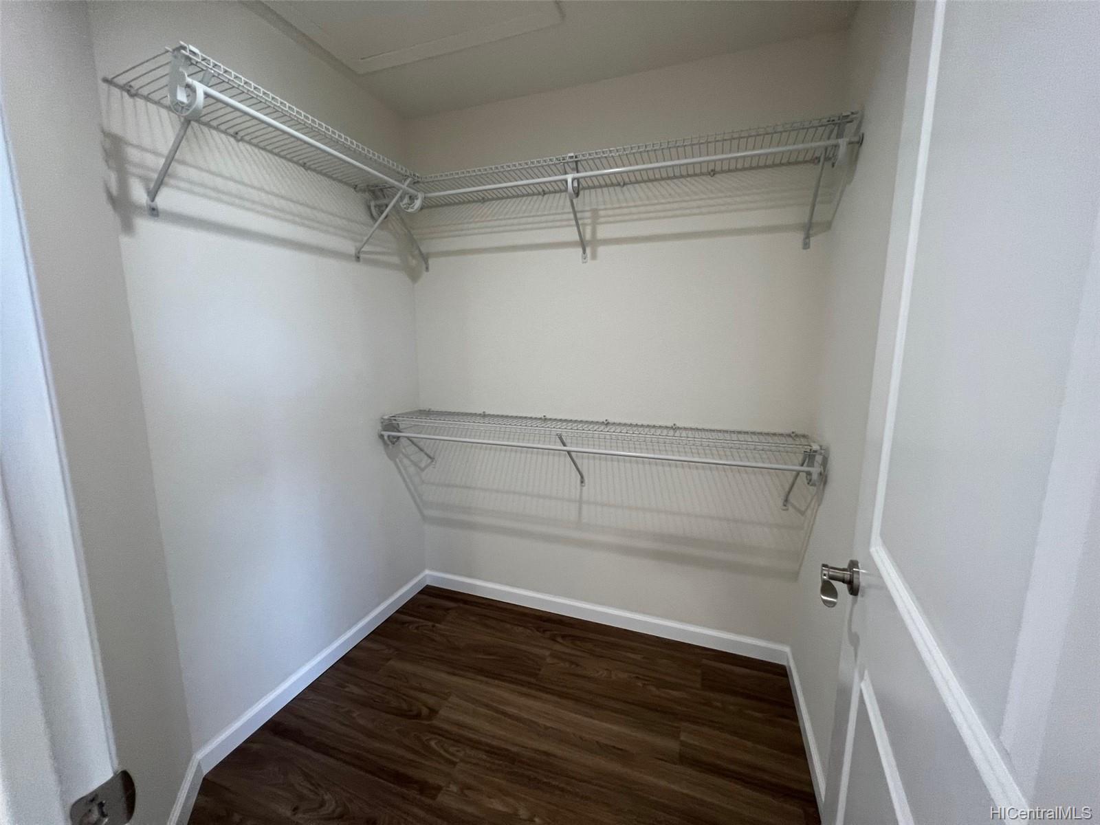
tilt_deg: -11.0
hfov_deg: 106.2
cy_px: 412
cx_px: 550
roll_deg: +0.0
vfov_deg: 89.9
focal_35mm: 13
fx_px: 413
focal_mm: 1.57
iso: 125
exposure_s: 1/102
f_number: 1.8
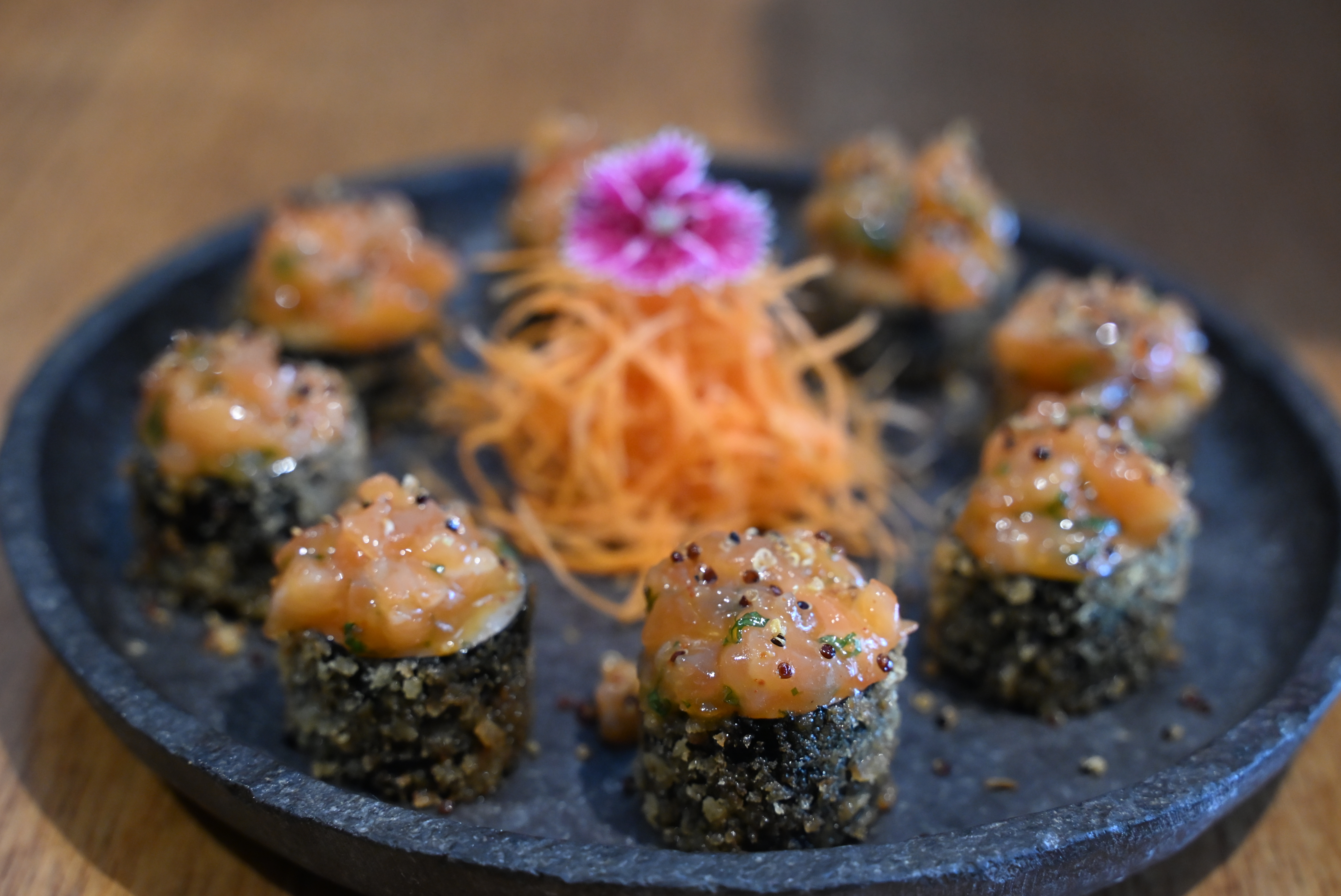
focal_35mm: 59
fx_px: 2199
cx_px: 670
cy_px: 448
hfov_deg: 33.9
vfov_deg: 23.0
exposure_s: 1/125
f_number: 4.5
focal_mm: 59
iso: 4000
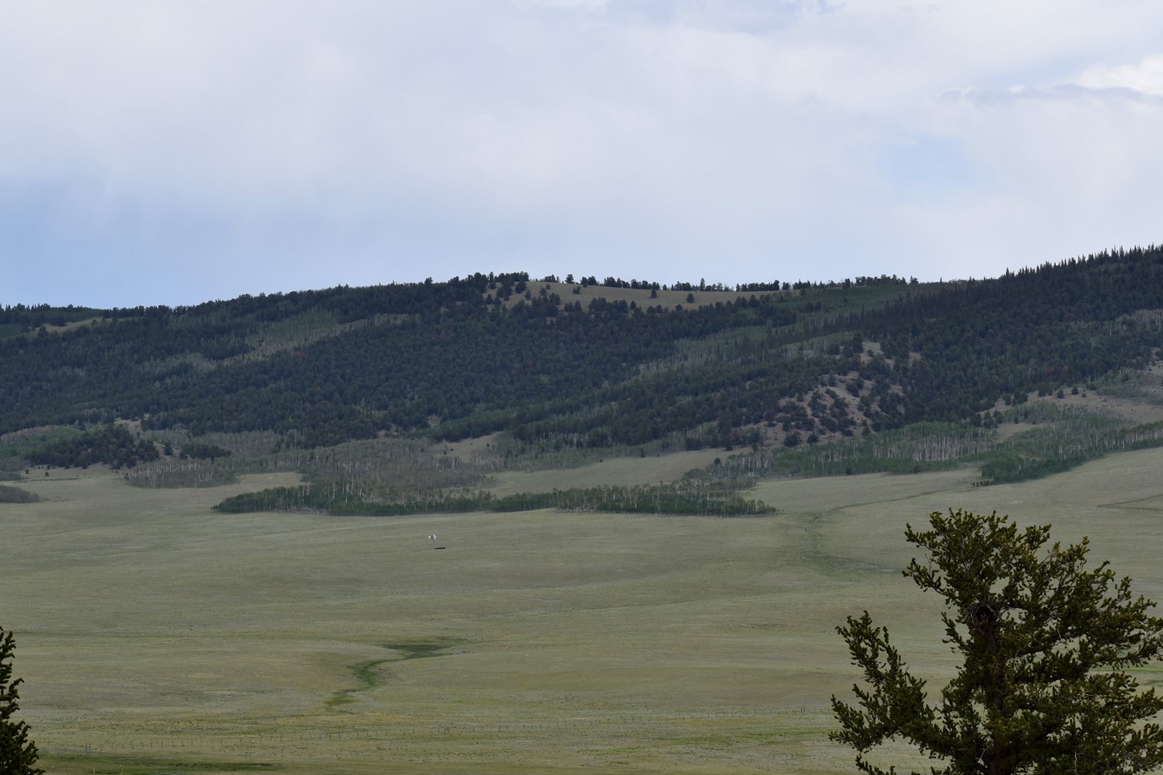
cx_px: 494
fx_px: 4069
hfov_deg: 16.3
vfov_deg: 10.9
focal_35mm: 126
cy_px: 404
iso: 100
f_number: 10
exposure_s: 1/200
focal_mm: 72
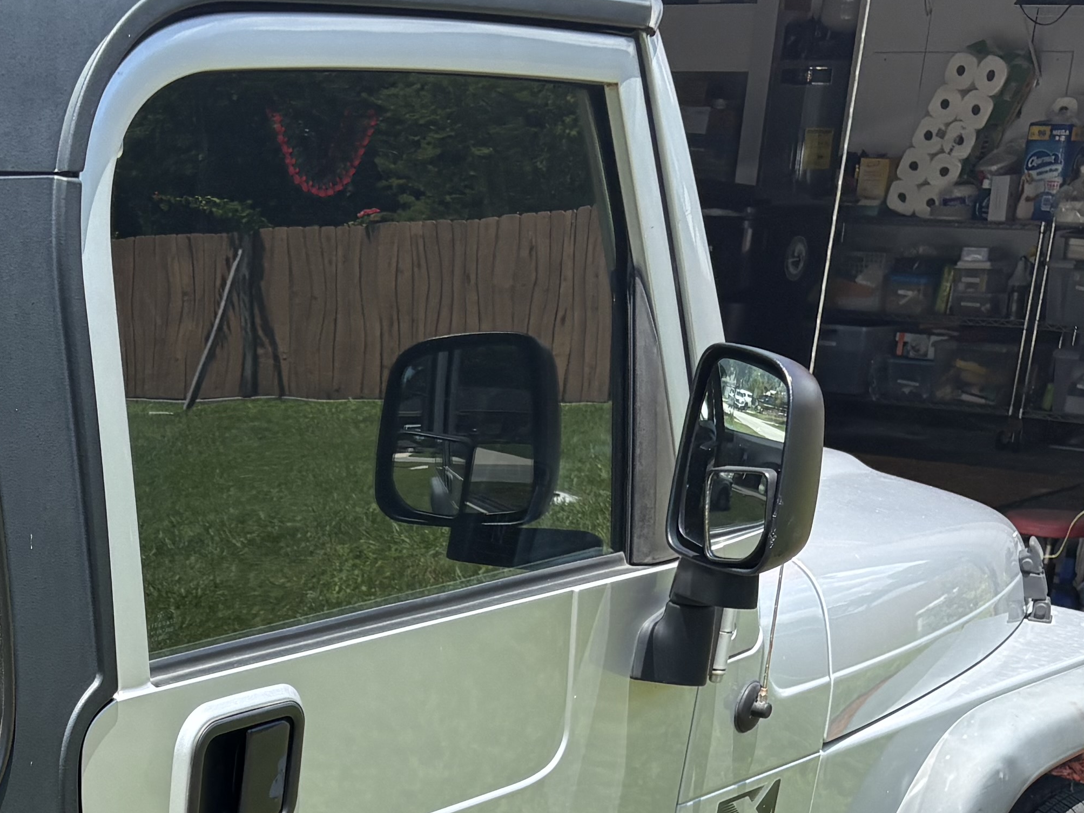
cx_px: 119
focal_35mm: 74
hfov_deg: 25.5
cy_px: 1126
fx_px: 2317
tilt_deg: -22.0
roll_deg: -2.0
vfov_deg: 18.2
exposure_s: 1/1263
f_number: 1.6
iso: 50
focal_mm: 5.96
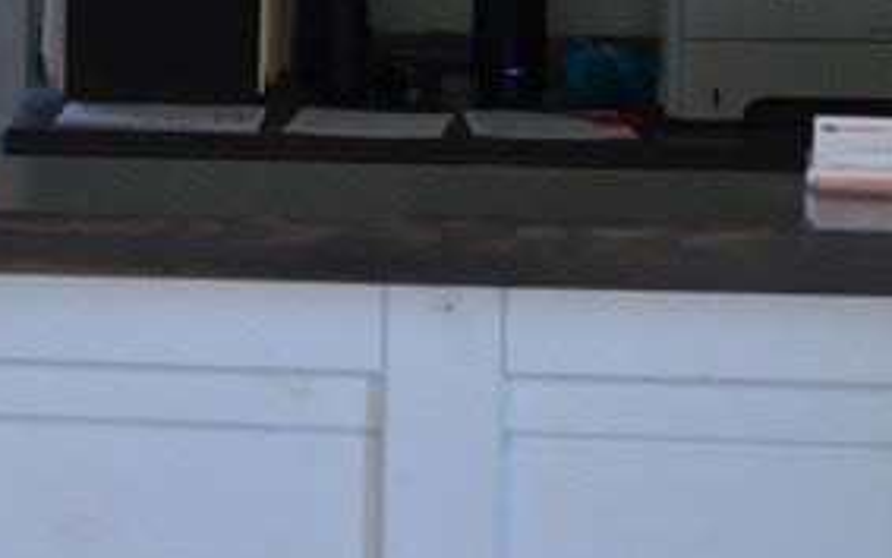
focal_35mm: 166
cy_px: -30
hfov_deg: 11.8
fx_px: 4036
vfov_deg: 7.9
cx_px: -593
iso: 400
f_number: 5.6
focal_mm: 24
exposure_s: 1/125
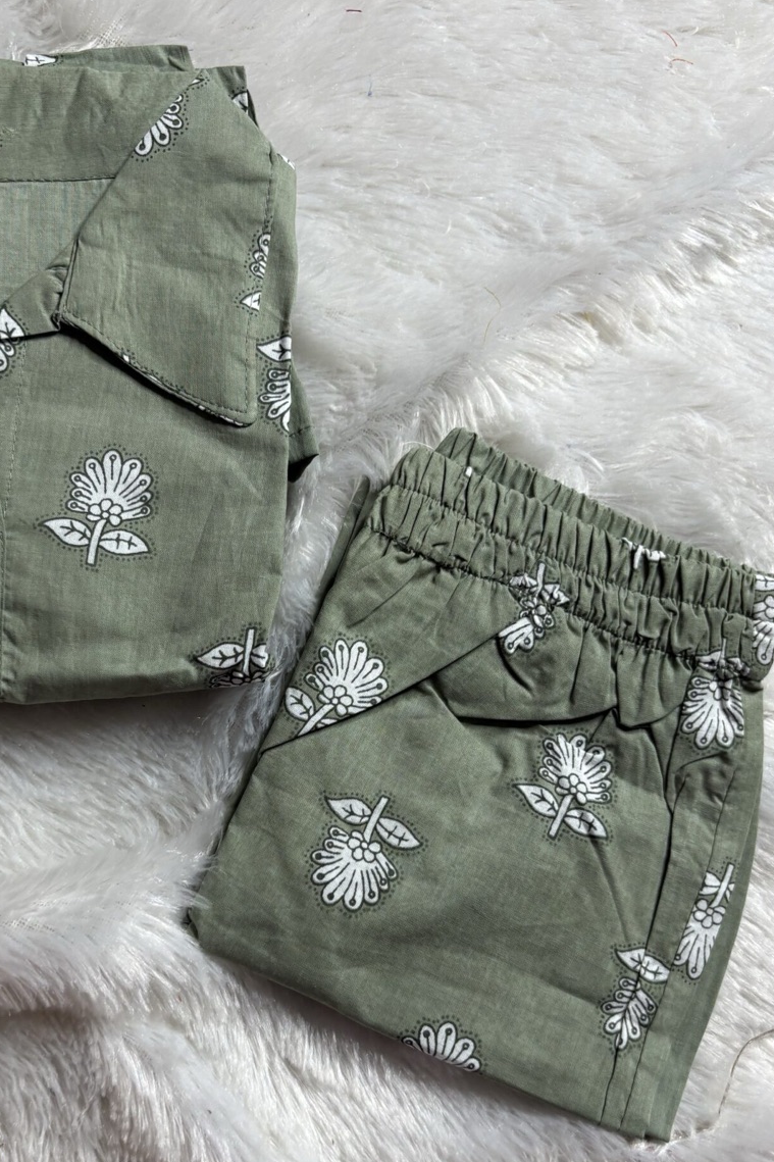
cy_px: 679
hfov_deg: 34.6
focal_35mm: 38
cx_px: 243
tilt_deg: -82.4
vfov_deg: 50.5
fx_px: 1226
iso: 100
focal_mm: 5.96
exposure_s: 1/100
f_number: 1.6
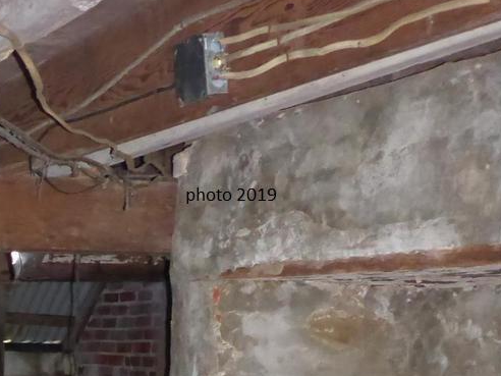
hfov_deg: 21.2
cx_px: -178
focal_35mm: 82
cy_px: 547
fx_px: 1187
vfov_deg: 16.5
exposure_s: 1/60
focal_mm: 4.9
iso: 800
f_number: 3.3
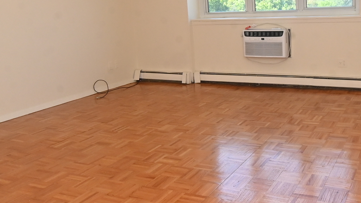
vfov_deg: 31.6
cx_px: 270
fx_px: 354
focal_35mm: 37
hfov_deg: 51.7
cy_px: 62
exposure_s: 1/60
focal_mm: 10
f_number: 13
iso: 1400
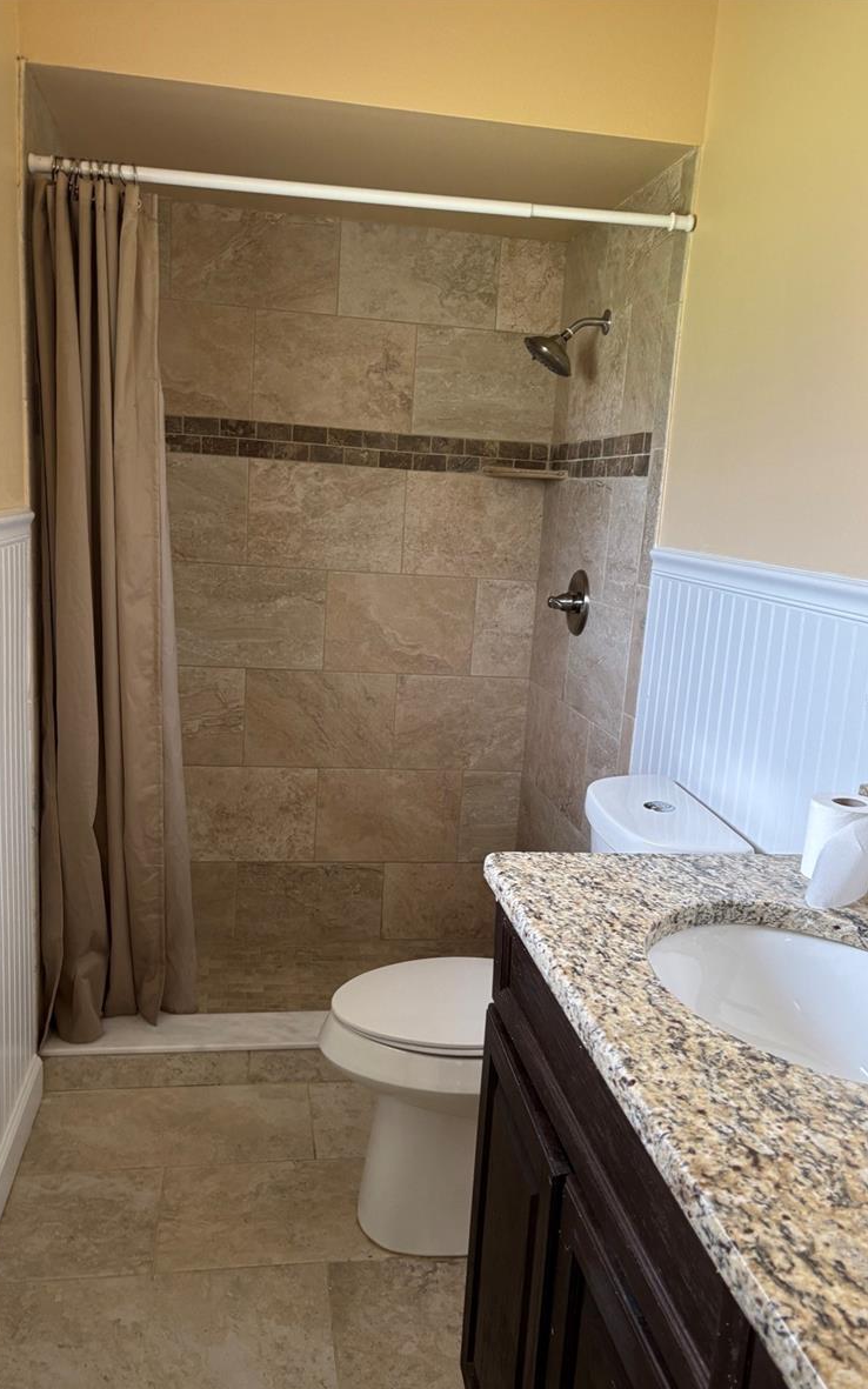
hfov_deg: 44.5
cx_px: 420
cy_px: 702
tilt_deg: -10.8
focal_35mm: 28
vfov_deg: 66.5
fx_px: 1060
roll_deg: -2.7
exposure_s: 1/64
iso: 125
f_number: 1.6
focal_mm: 5.96
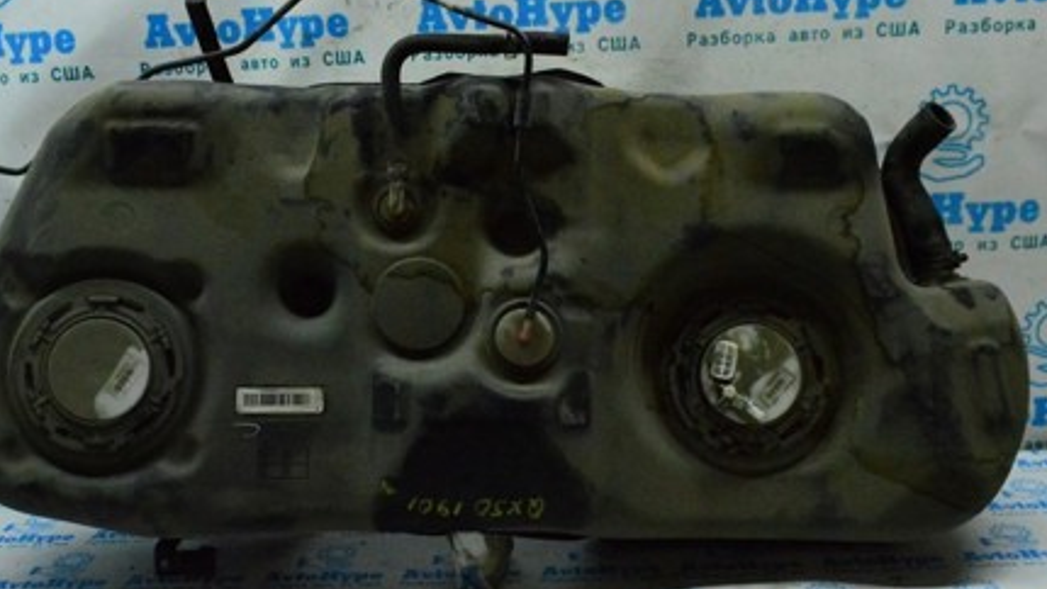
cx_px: 465
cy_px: 288
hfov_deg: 48.3
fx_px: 1166
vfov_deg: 28.4
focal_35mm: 42
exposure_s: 1/640
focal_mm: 18
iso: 6400
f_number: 6.3
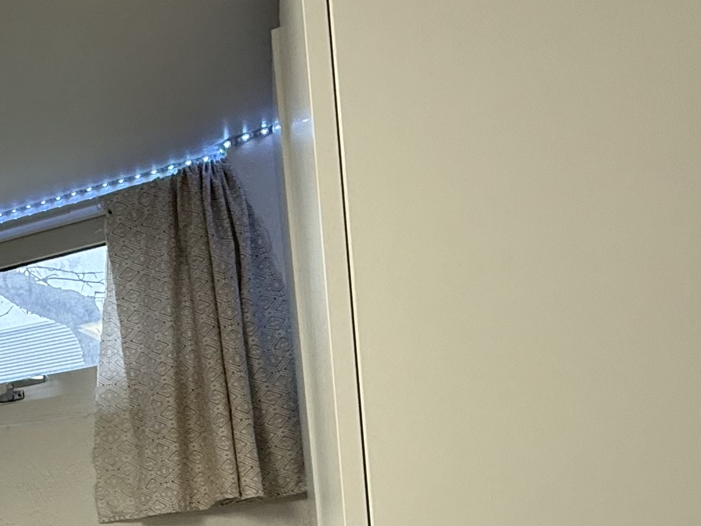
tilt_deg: -3.4
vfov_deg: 28.6
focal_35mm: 46
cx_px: -225
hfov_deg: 31.2
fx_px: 931
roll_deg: +6.3
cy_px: 579
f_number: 2.2
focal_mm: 2.22
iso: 250
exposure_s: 1/100
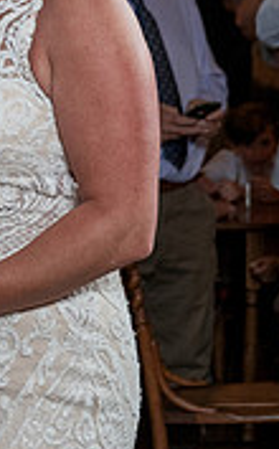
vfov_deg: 11.2
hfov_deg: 7.0
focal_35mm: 186
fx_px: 2272
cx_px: -46
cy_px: -4
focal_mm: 44
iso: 1000
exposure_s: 1/200
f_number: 4
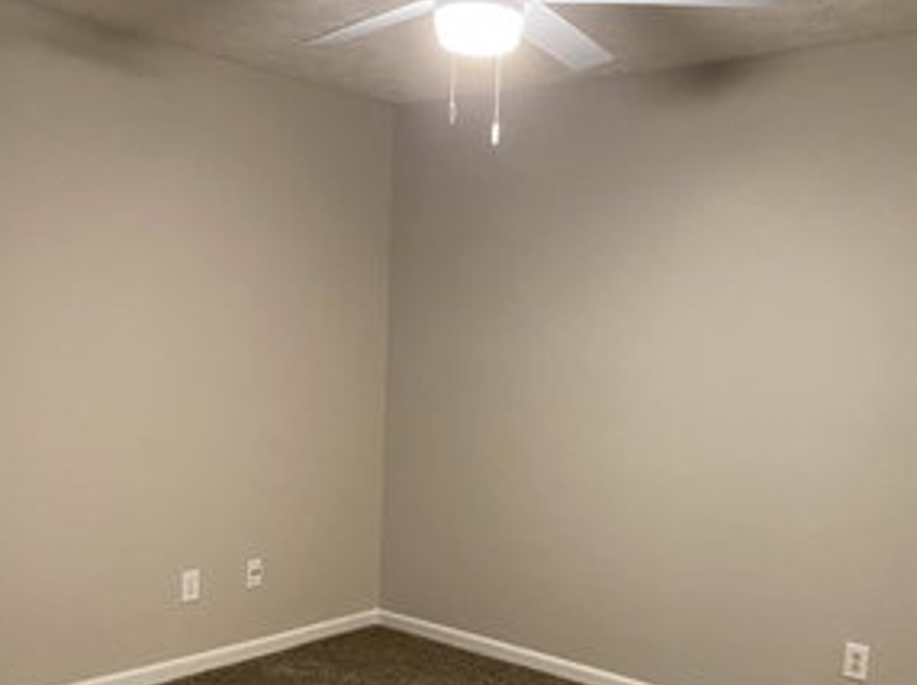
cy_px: 463
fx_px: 1032
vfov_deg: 36.3
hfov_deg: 47.9
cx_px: 491
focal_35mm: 39
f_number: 1.8
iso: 500
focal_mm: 4.2
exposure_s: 1/60
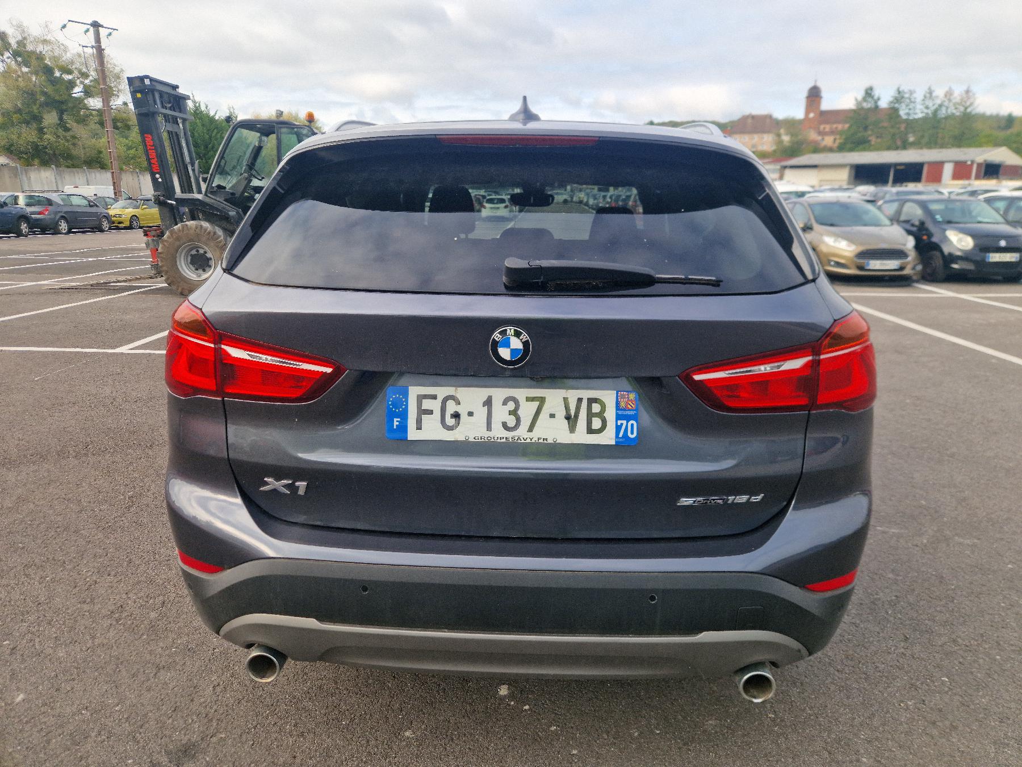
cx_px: 511
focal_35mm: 23
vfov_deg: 58.9
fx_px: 679
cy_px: 384
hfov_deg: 73.9
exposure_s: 1/526
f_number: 1.8
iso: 50
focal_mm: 5.4
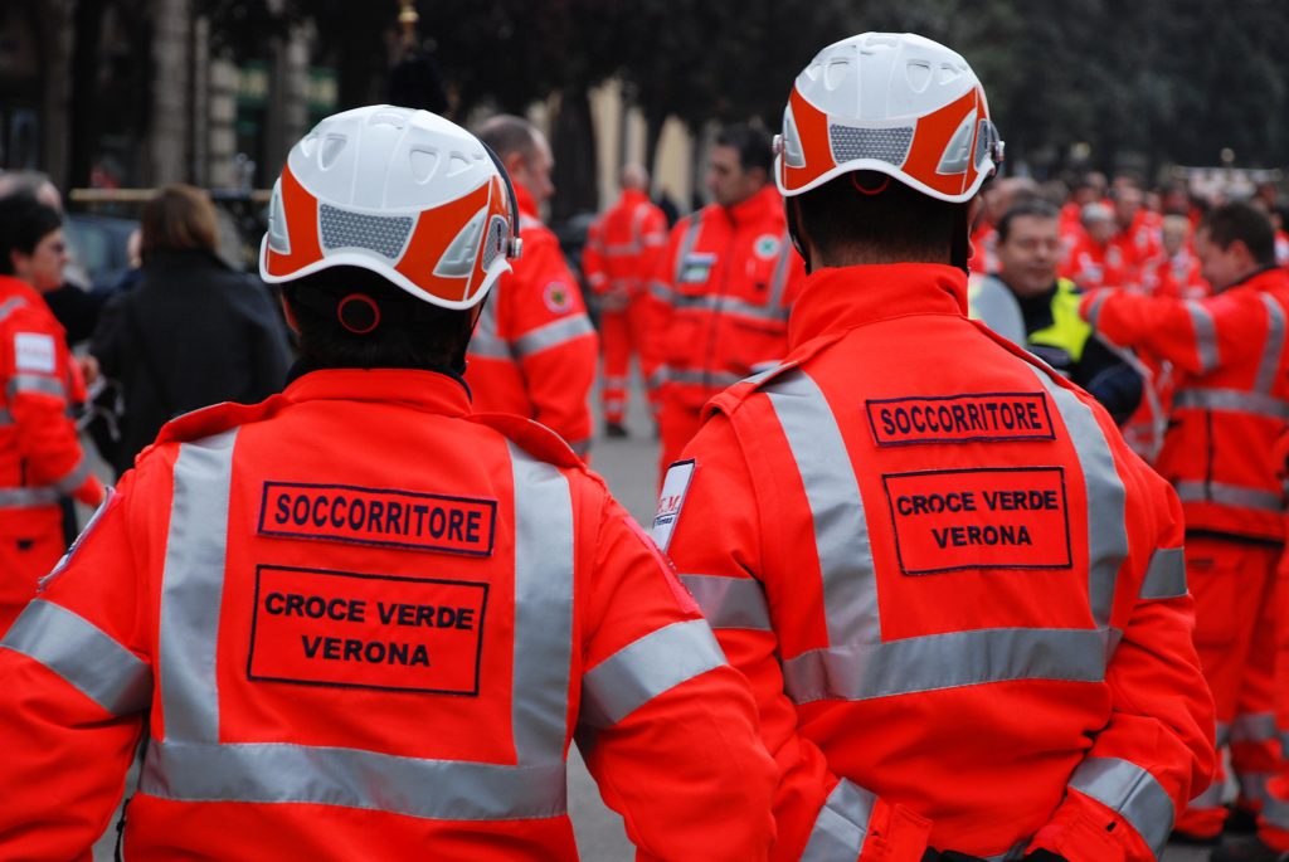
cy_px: 431
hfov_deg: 15.2
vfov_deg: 10.2
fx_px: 4838
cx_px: 644
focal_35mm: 135
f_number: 5.6
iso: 400
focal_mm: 90
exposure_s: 1/80
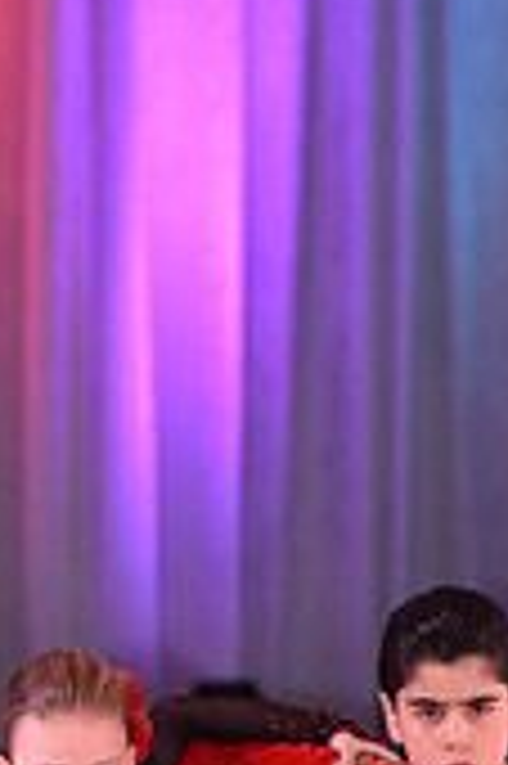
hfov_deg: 2.0
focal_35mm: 683
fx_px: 14485
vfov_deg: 3.0
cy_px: 1017
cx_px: 339
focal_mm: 200
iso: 2000
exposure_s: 1/250
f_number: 5
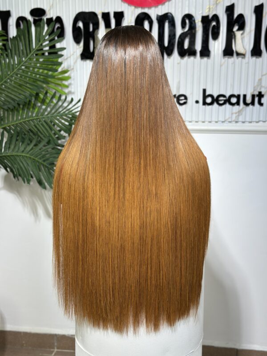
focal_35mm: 48
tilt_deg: -10.2
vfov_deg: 39.7
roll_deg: -1.0
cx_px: 134
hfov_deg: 30.3
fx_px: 494
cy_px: 178
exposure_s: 1/323
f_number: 1.78
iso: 80
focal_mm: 6.86
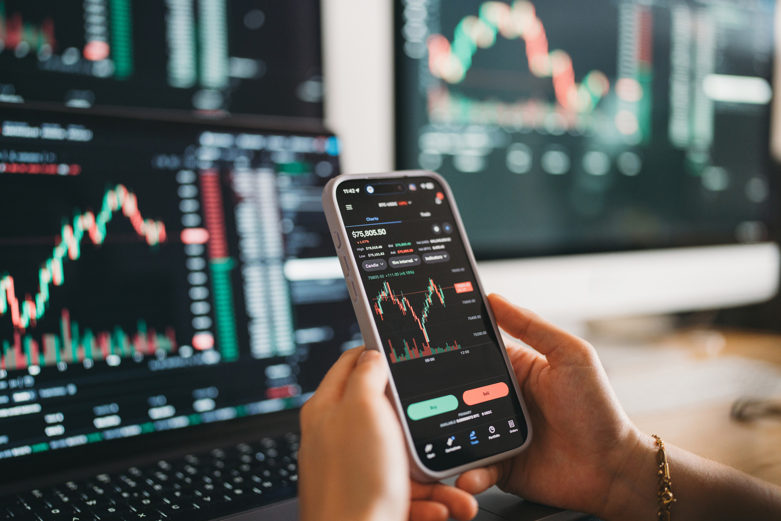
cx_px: 390
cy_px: 260
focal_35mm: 35
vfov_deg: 37.9
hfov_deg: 54.4
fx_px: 759
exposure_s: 1/125
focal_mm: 35
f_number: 1.4
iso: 2000
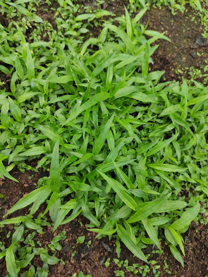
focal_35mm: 23
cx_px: 104
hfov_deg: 58.9
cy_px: 138
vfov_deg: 73.9
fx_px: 184
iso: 475
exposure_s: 1/100
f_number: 1.9
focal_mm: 5.52
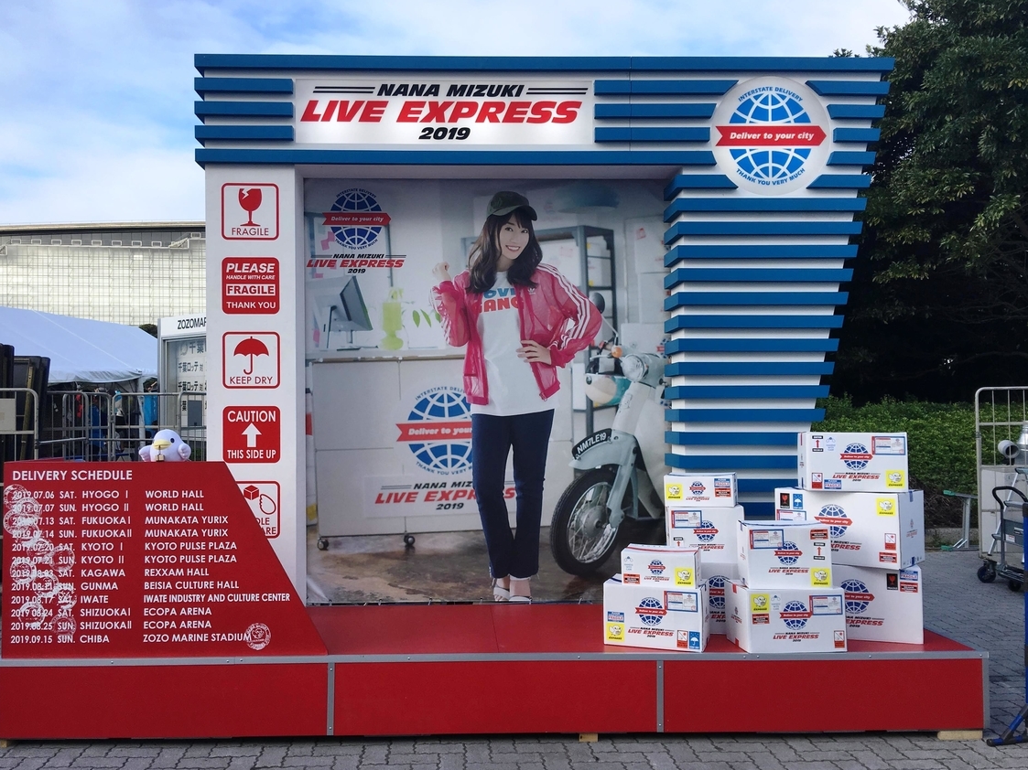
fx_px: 921
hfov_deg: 58.3
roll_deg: +1.1
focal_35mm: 31
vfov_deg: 45.4
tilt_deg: +1.3
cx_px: 480
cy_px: 401
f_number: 2.2
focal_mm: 4.15
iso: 25
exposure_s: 1/705
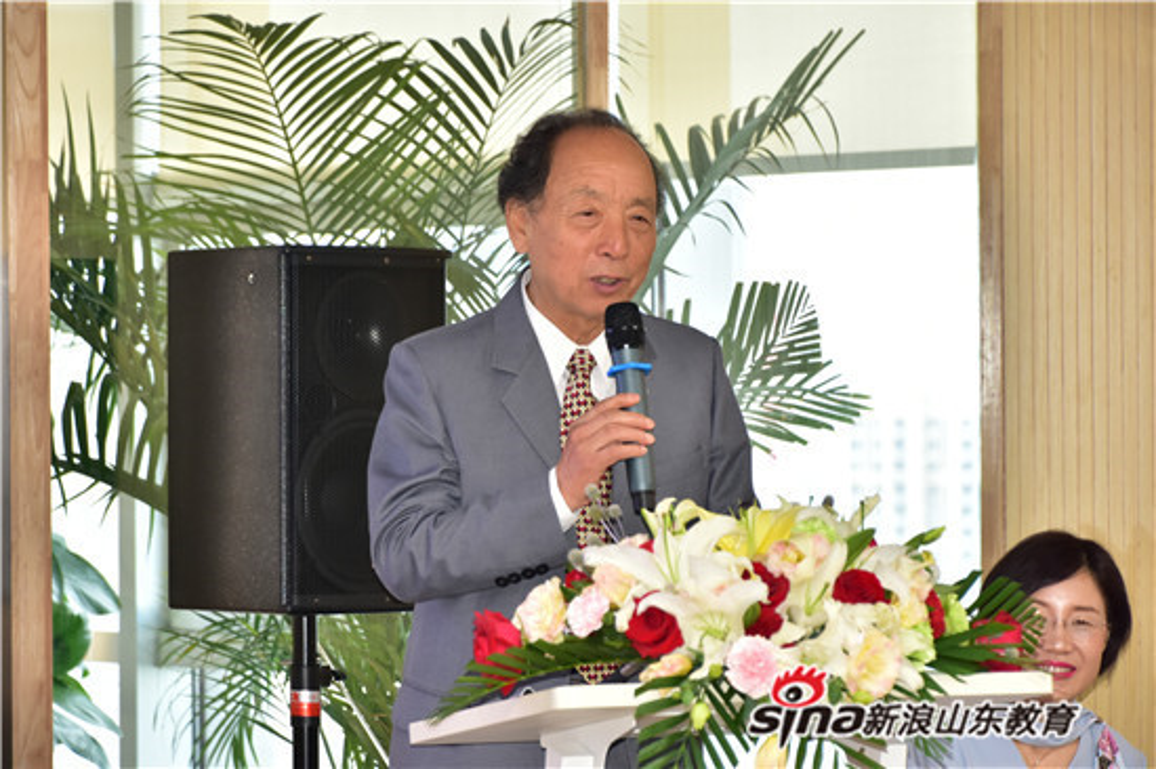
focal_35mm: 165
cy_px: 384
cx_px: 578
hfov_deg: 12.5
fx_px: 5295
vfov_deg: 8.3
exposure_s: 1/80
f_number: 5.6
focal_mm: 110
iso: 640
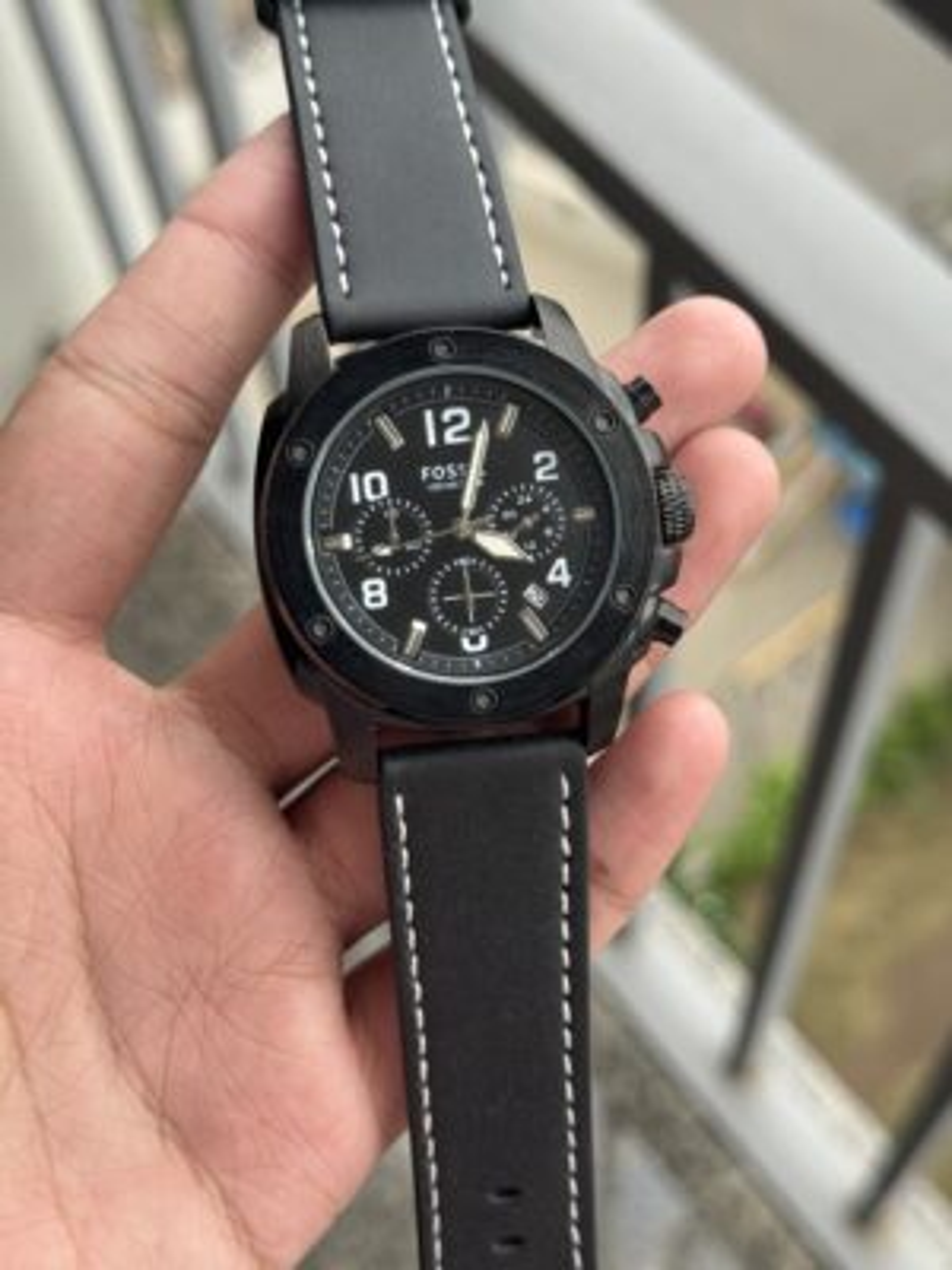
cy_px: 635
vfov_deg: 39.7
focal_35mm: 48
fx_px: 1760
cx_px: 476
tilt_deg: -61.3
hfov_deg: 30.3
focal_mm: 6.76
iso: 50
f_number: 1.78
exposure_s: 1/218
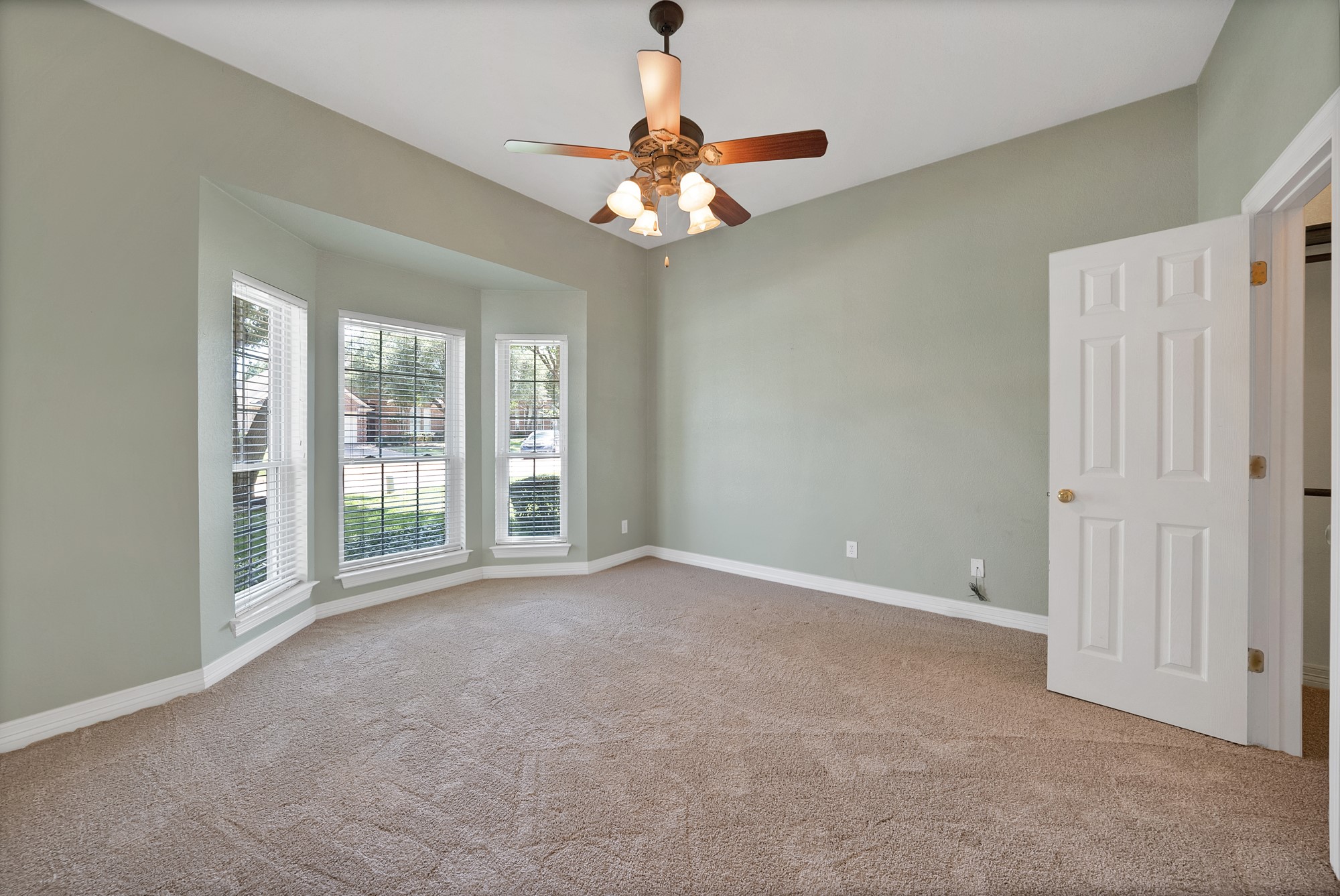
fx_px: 447
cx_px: 670
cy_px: 448
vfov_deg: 90.1
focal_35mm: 12
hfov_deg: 112.6
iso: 640
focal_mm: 12
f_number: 9
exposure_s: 1/4
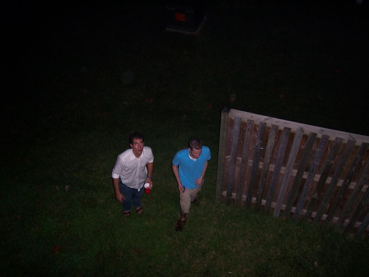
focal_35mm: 39
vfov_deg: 36.8
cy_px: 138
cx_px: 184
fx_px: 416
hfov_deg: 47.9
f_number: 2.8
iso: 140
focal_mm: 8
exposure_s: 1/60
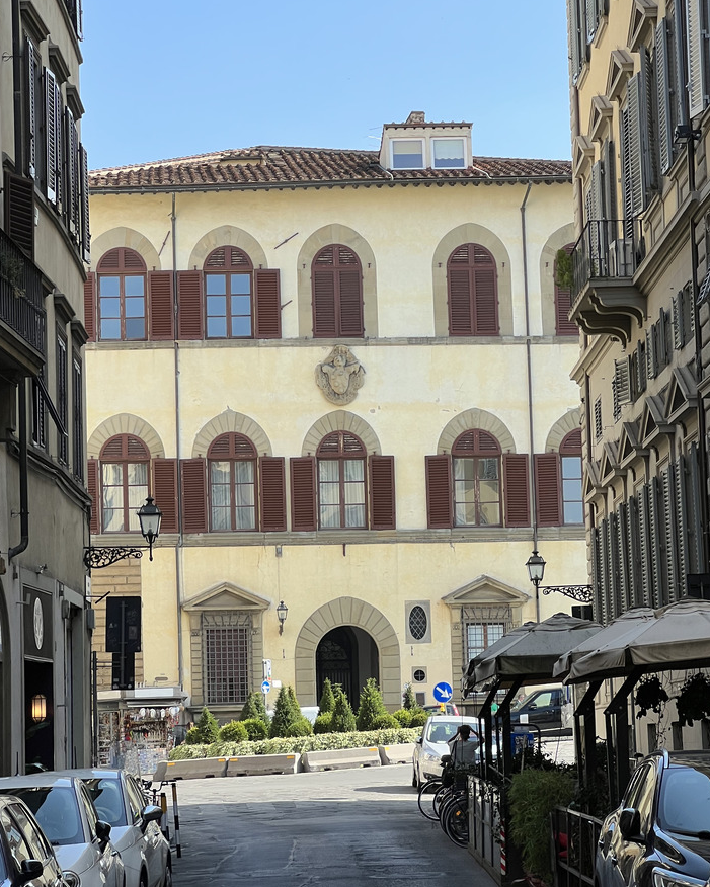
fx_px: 2705
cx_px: 304
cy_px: 430
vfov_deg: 18.6
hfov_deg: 14.9
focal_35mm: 103
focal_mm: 9
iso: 32
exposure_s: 1/401
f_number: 2.8
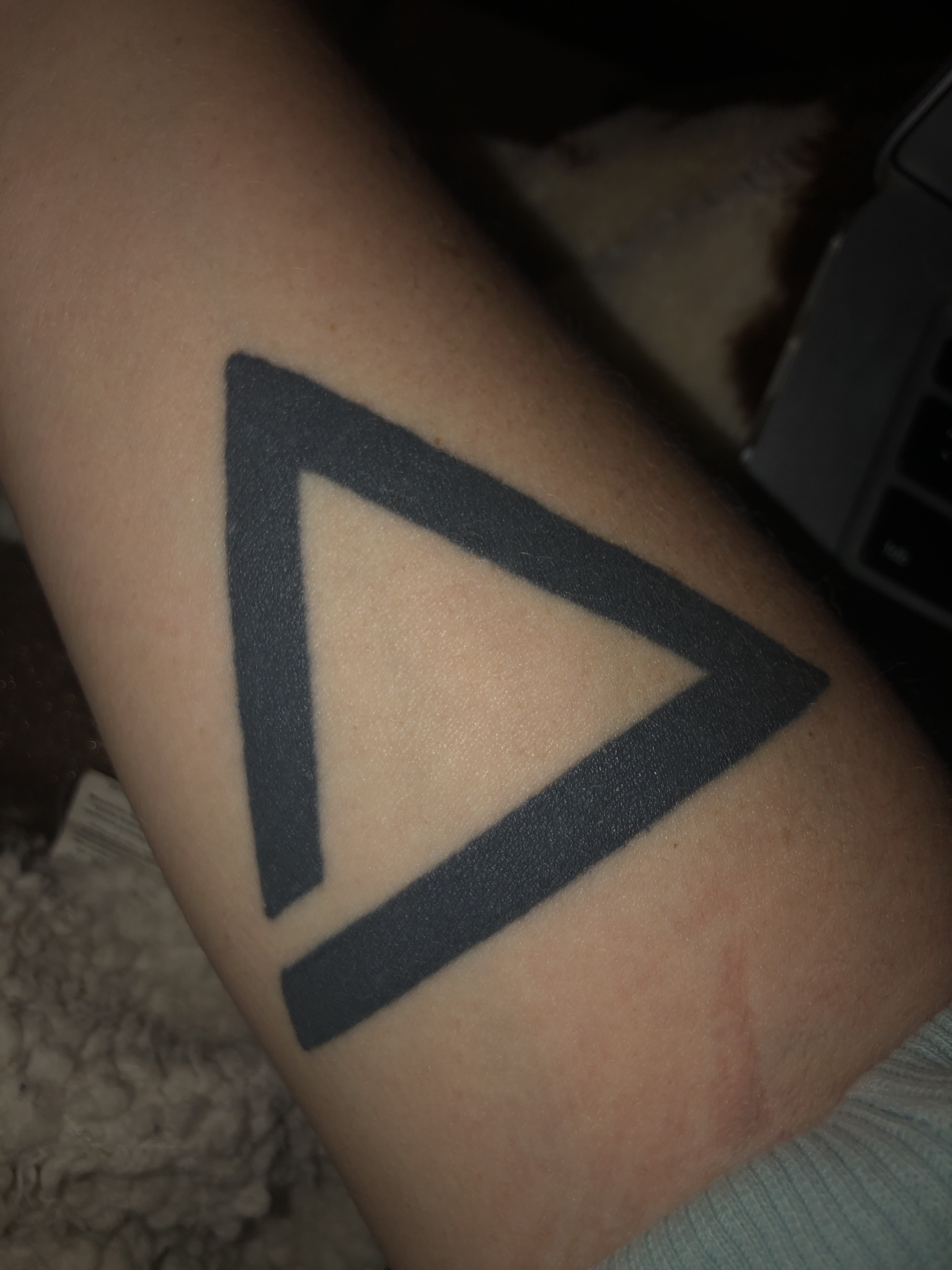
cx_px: 476
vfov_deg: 63.4
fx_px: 1027
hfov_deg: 49.7
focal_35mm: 28
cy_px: 635
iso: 20
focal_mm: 3.99
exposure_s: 1/44
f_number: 1.8
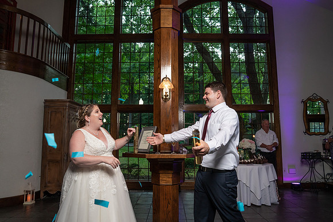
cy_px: 111
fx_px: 244
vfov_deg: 48.9
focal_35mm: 26
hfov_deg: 68.6
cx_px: 166
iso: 2000
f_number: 5.6
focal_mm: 26
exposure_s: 1/200
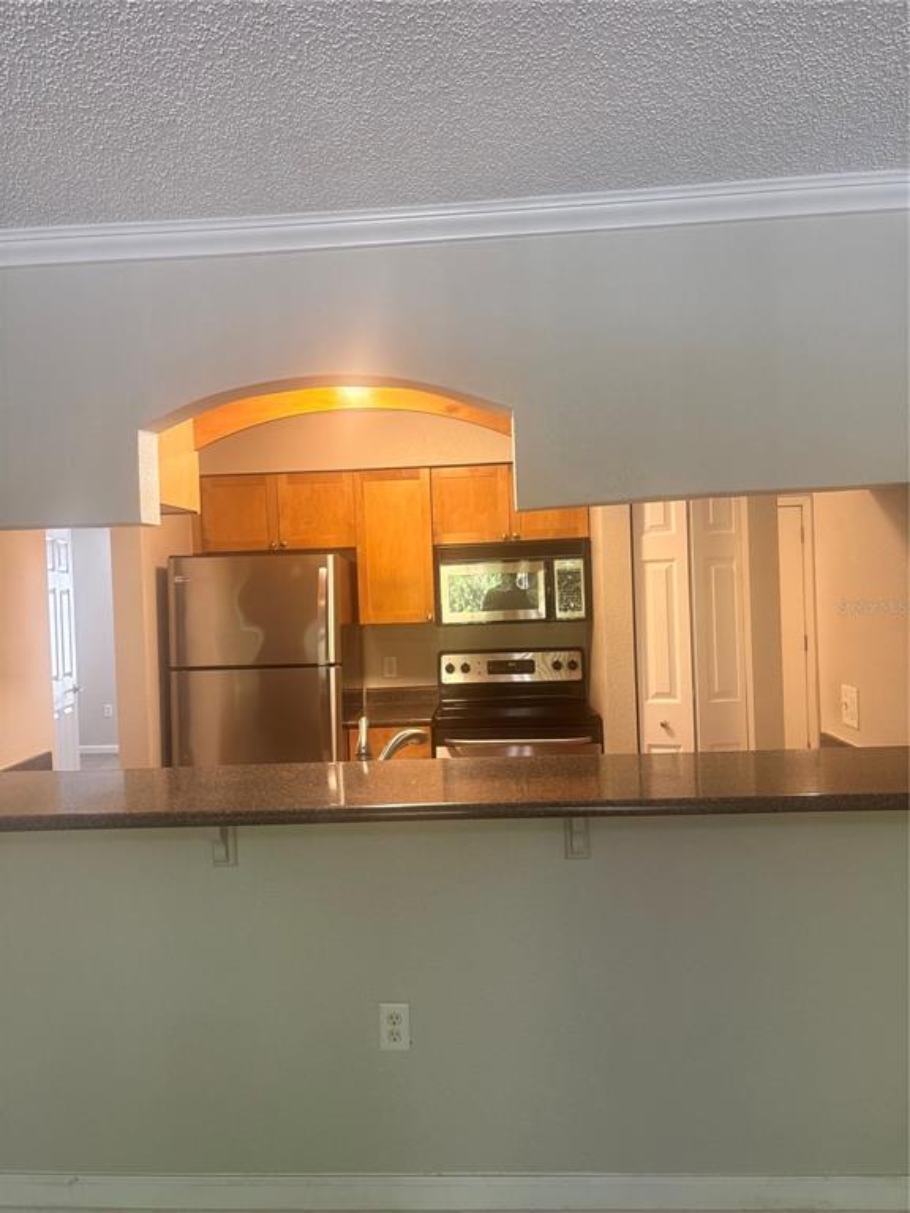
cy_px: 606
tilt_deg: -0.5
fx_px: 911
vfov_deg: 67.3
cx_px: 455
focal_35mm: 26
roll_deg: +1.6
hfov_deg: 53.1
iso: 160
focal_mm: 5.96
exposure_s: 1/60
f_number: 1.6
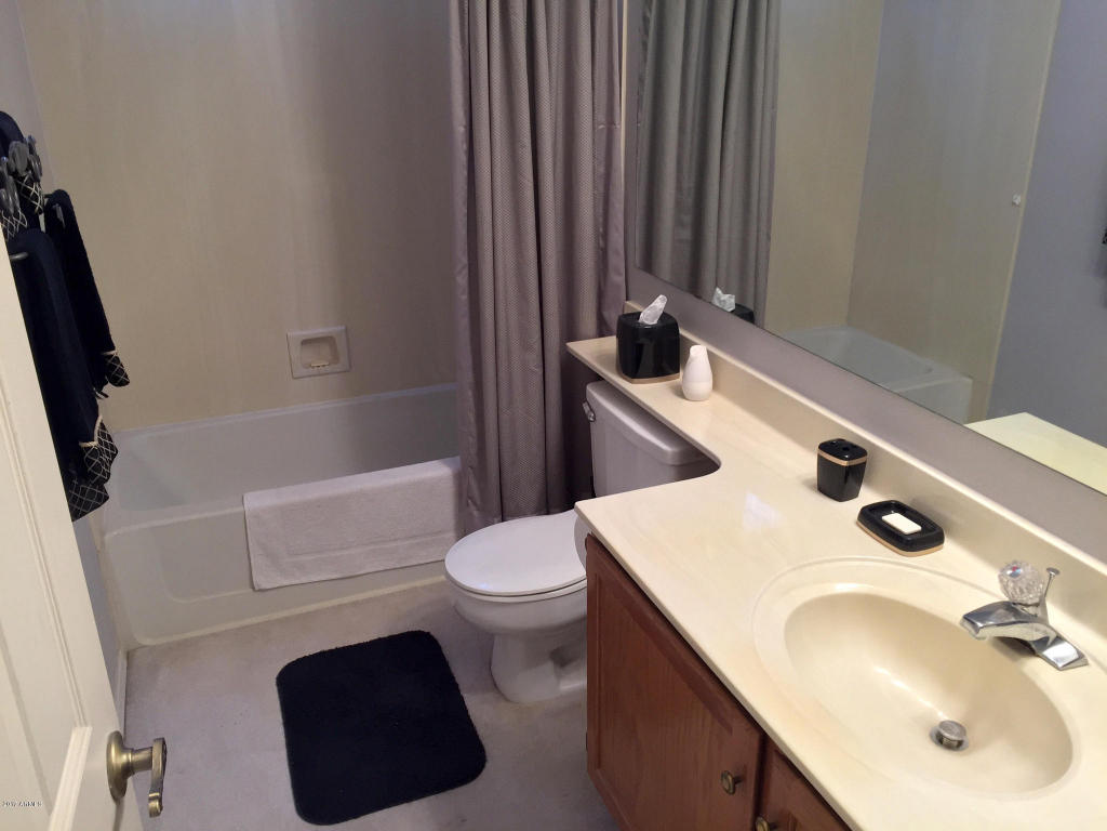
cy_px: 416
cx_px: 554
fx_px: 927
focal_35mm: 29
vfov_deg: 48.2
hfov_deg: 61.7
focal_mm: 4.15
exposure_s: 1/30
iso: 64
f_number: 2.2
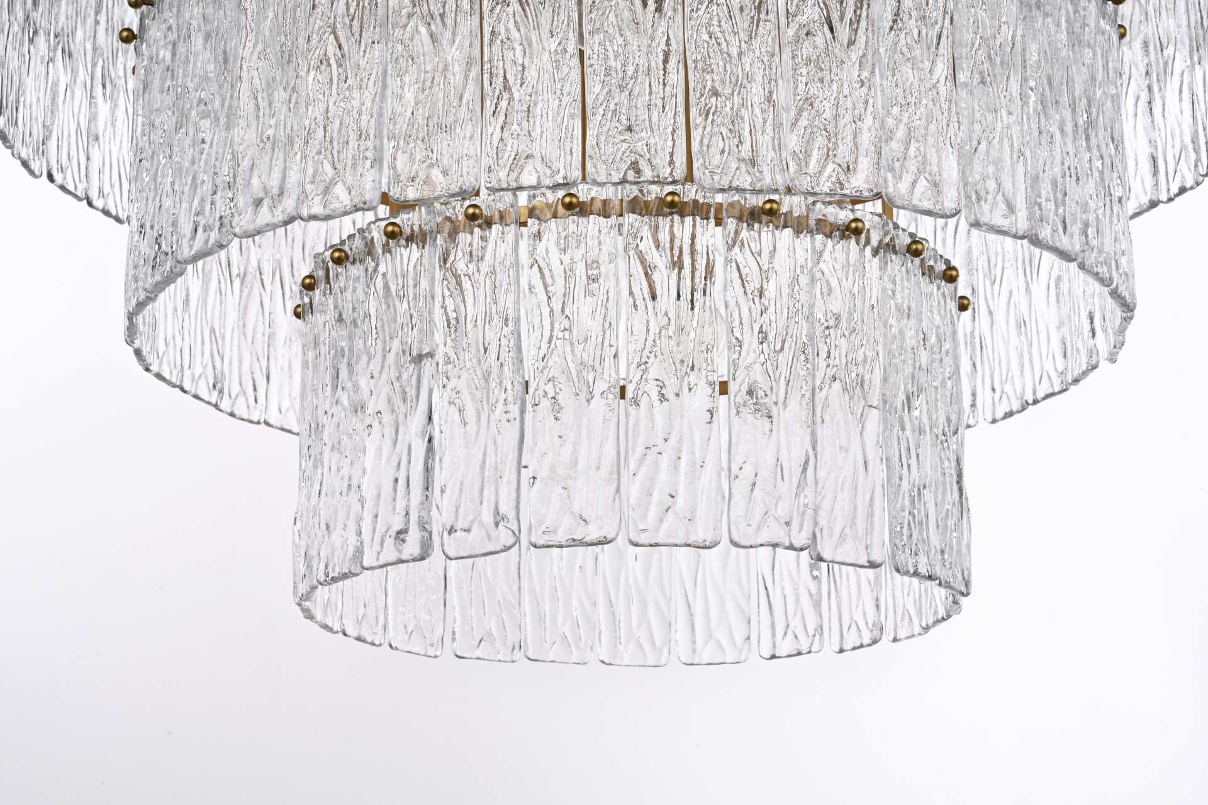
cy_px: 402
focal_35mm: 70
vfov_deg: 19.5
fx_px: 2349
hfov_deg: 28.8
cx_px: 604
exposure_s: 1/100
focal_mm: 70
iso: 100
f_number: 20
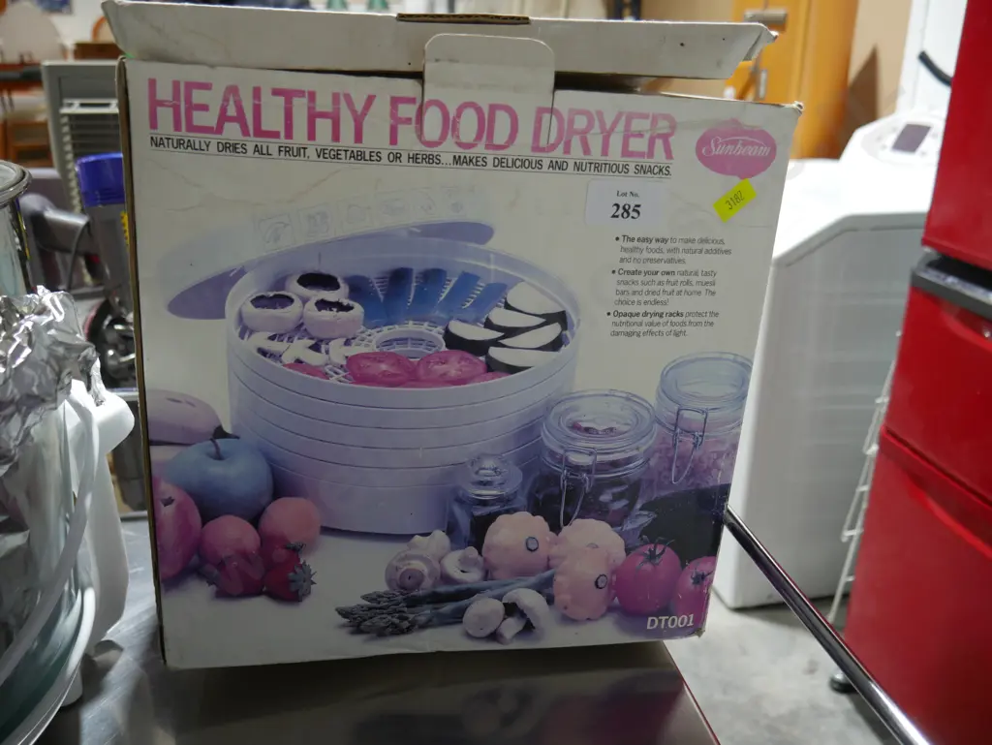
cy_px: 372
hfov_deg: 63.4
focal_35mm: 28
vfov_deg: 49.8
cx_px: 496
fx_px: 803
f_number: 3.5
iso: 400
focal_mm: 14
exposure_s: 1/60
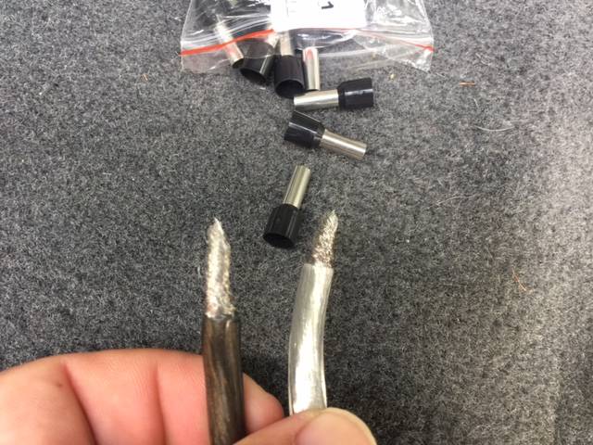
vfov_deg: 48.2
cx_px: 296
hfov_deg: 61.7
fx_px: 497
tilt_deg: -75.6
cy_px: 222
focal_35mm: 29
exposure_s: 1/30
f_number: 2.2
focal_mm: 4.15
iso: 50
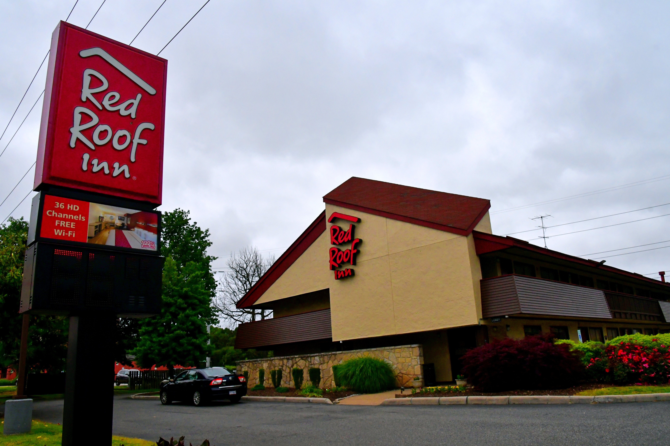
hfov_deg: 67.4
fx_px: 502
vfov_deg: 47.9
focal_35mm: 27
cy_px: 223
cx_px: 335
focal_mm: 18
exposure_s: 1/2000
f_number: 14
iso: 1600
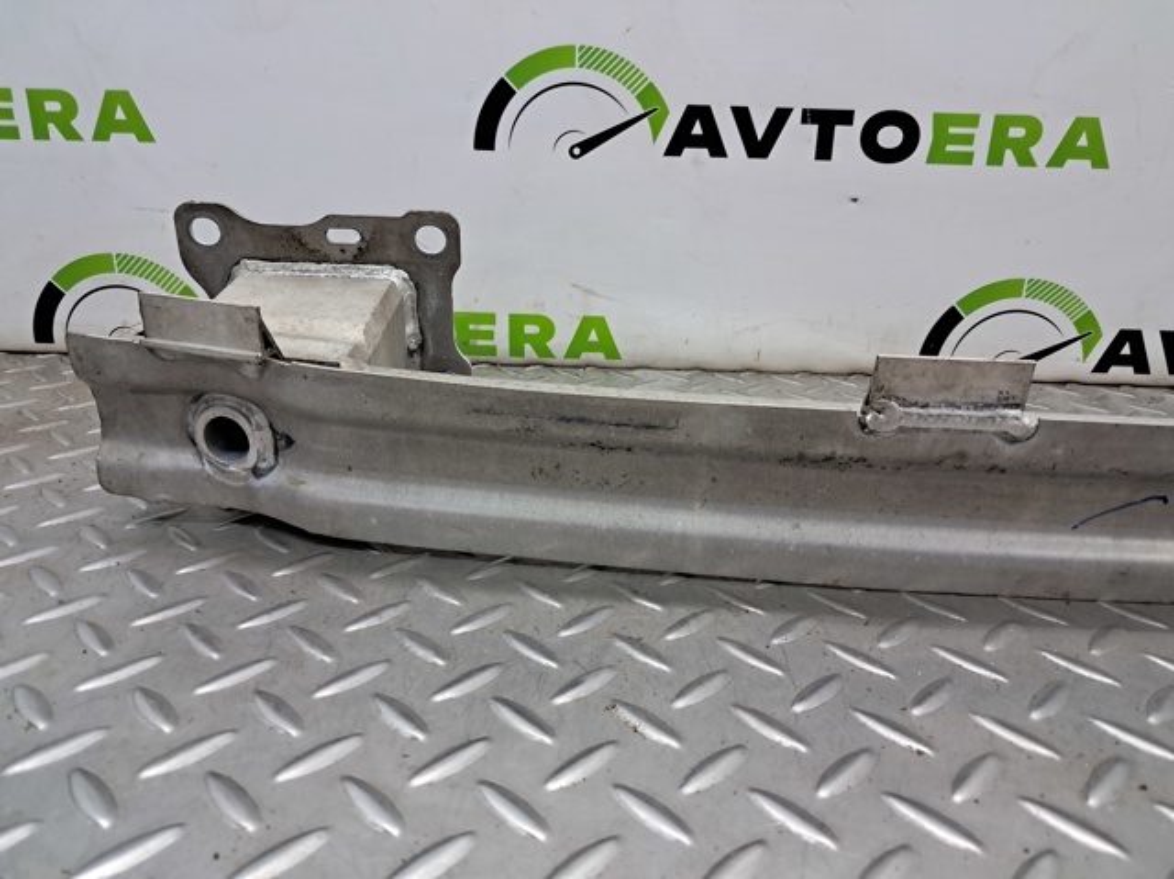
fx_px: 915
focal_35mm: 27
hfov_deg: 65.4
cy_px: 440
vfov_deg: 51.3
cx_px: 587
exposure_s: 1/50
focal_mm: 4
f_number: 1.8
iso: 125
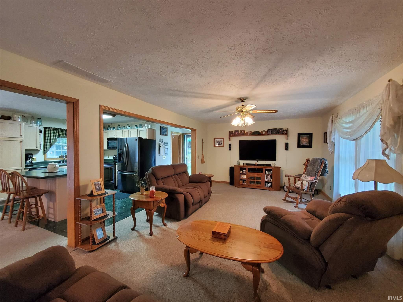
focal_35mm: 13
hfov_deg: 106.2
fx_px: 151
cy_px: 151
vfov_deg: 89.9
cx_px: 202
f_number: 2.2
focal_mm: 1.8
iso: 800
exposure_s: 1/29
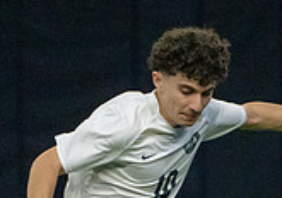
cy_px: 347
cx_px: 186
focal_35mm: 1741
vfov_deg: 0.8
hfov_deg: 1.2
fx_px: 13870
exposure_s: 1/1000
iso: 16000
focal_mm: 400
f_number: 5.6
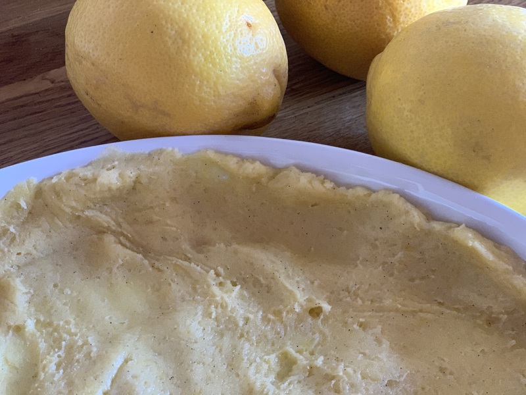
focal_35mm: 52
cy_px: 198
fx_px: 790
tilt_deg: -48.6
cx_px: 263
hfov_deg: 36.8
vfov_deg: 28.0
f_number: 2.4
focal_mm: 6
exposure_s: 1/55
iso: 400
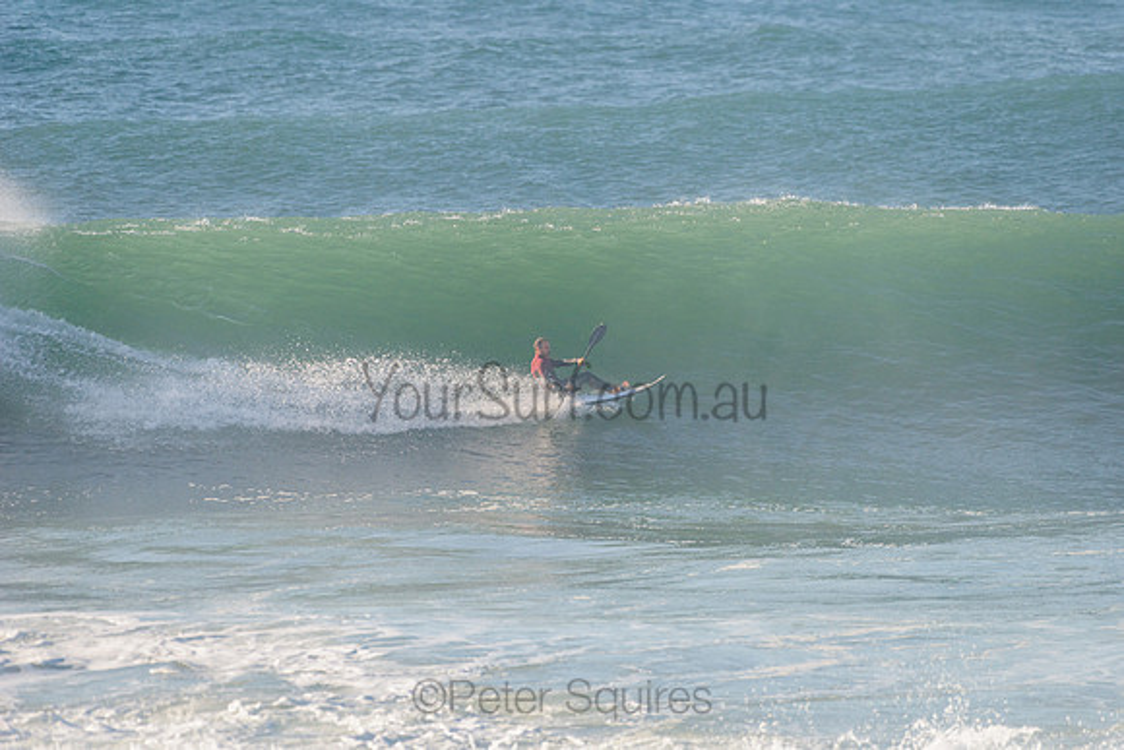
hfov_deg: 4.1
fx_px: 15614
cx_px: 562
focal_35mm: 500
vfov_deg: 2.8
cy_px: 375
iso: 200
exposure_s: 1/1600
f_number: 5.6
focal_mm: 500
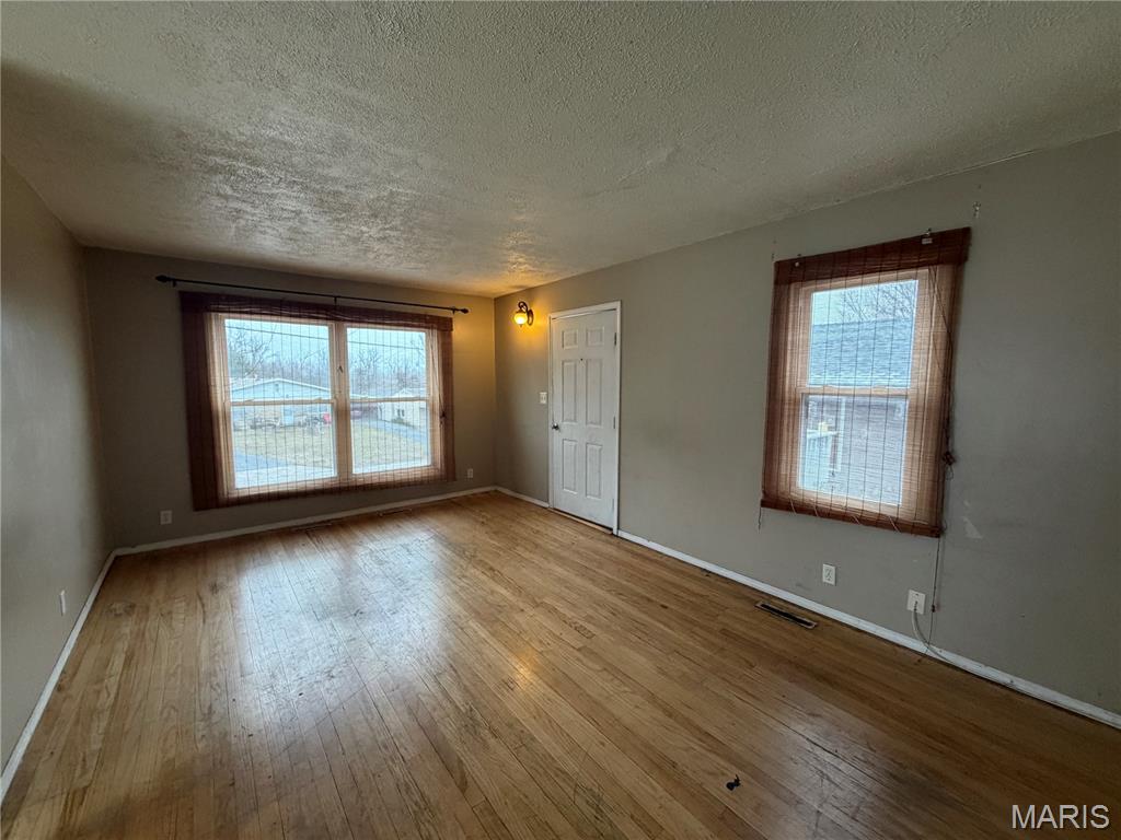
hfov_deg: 102.1
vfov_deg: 85.7
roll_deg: +0.0
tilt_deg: -5.2
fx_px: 453
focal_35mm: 14
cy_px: 420
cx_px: 560
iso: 320
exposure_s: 1/65
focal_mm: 2.22
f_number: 2.2
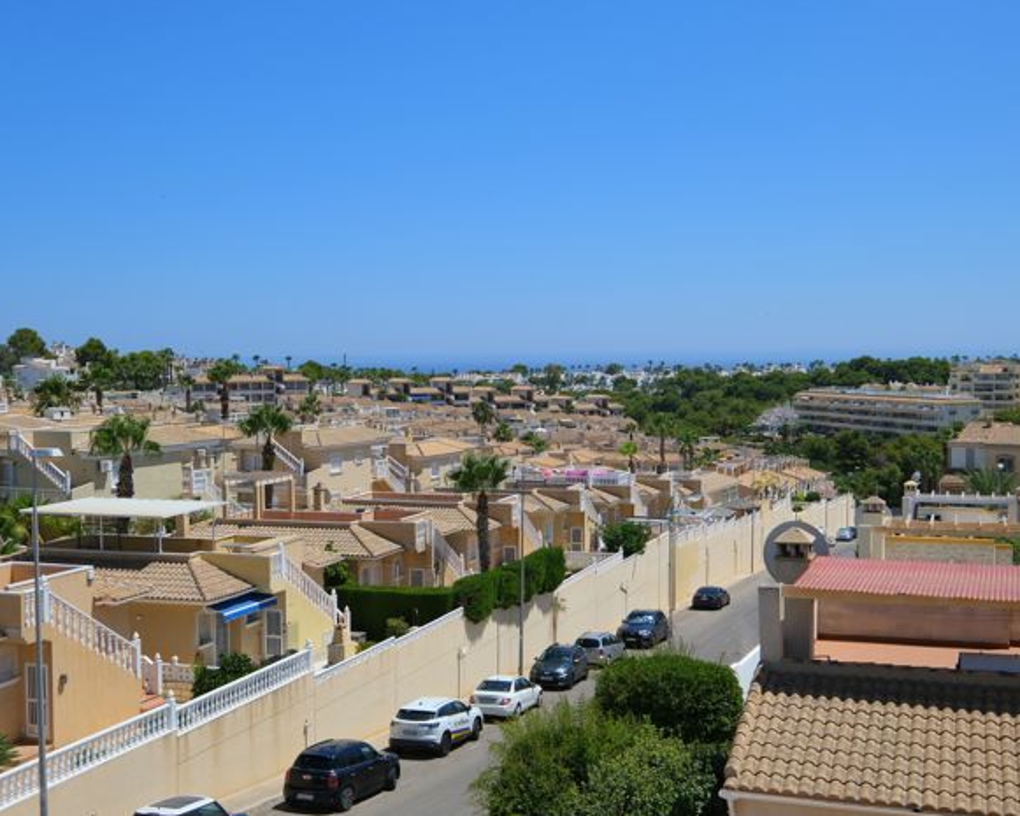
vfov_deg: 36.5
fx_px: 1238
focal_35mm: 41
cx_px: 559
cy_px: 405
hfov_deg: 44.7
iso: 160
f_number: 8
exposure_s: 1/640
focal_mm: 24
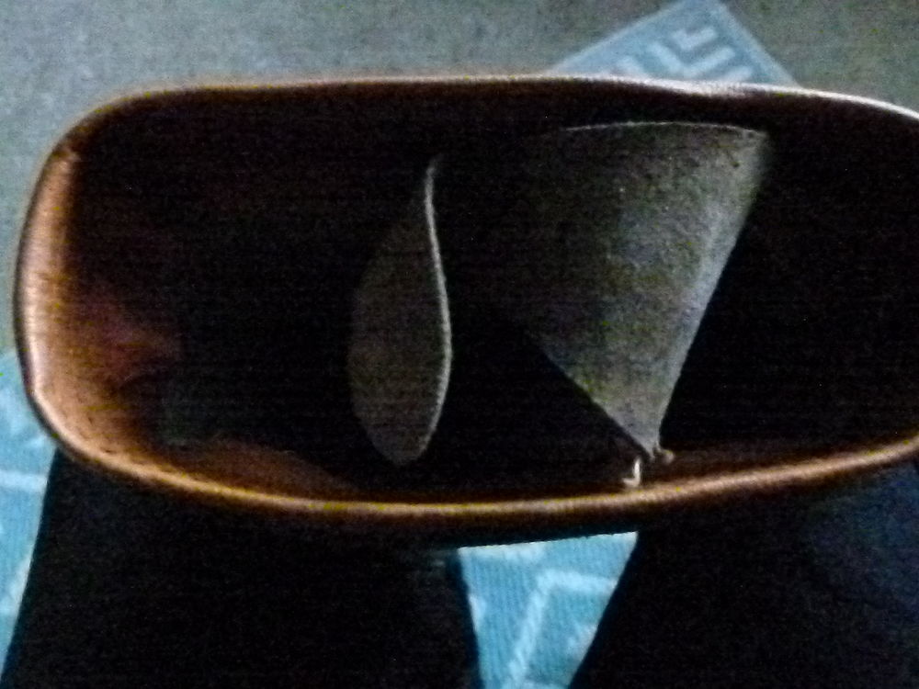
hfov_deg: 61.7
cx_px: 460
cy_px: 344
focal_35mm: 29
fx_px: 770
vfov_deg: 48.2
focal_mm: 5.2
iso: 6400
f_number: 2.9
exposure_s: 1/60
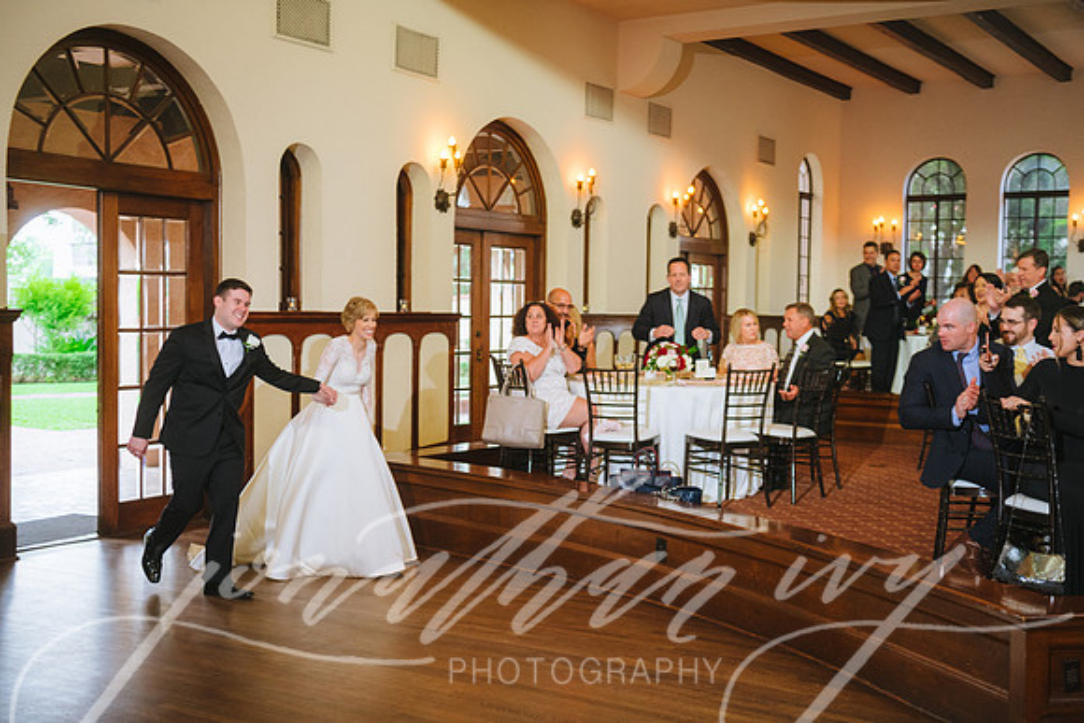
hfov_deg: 44.5
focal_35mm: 44
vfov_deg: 30.5
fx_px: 1325
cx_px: 542
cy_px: 362
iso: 1000
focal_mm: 44
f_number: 2.8
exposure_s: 1/160
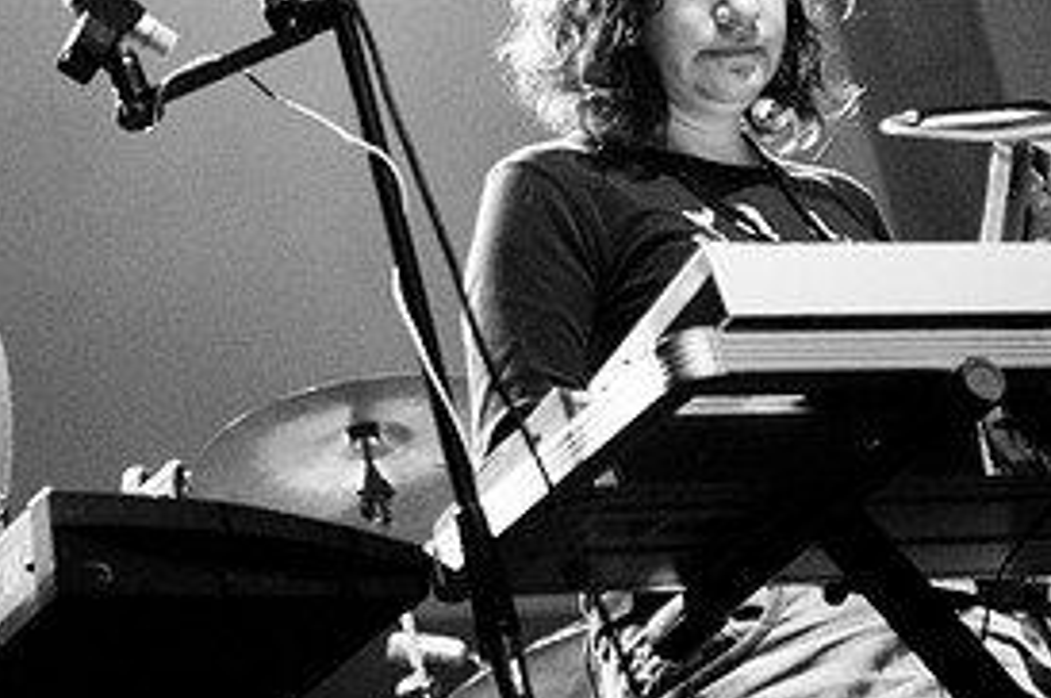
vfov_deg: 6.2
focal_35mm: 222
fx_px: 6473
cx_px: 127
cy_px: 263
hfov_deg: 9.2
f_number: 2.8
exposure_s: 1/500
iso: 800
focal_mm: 70
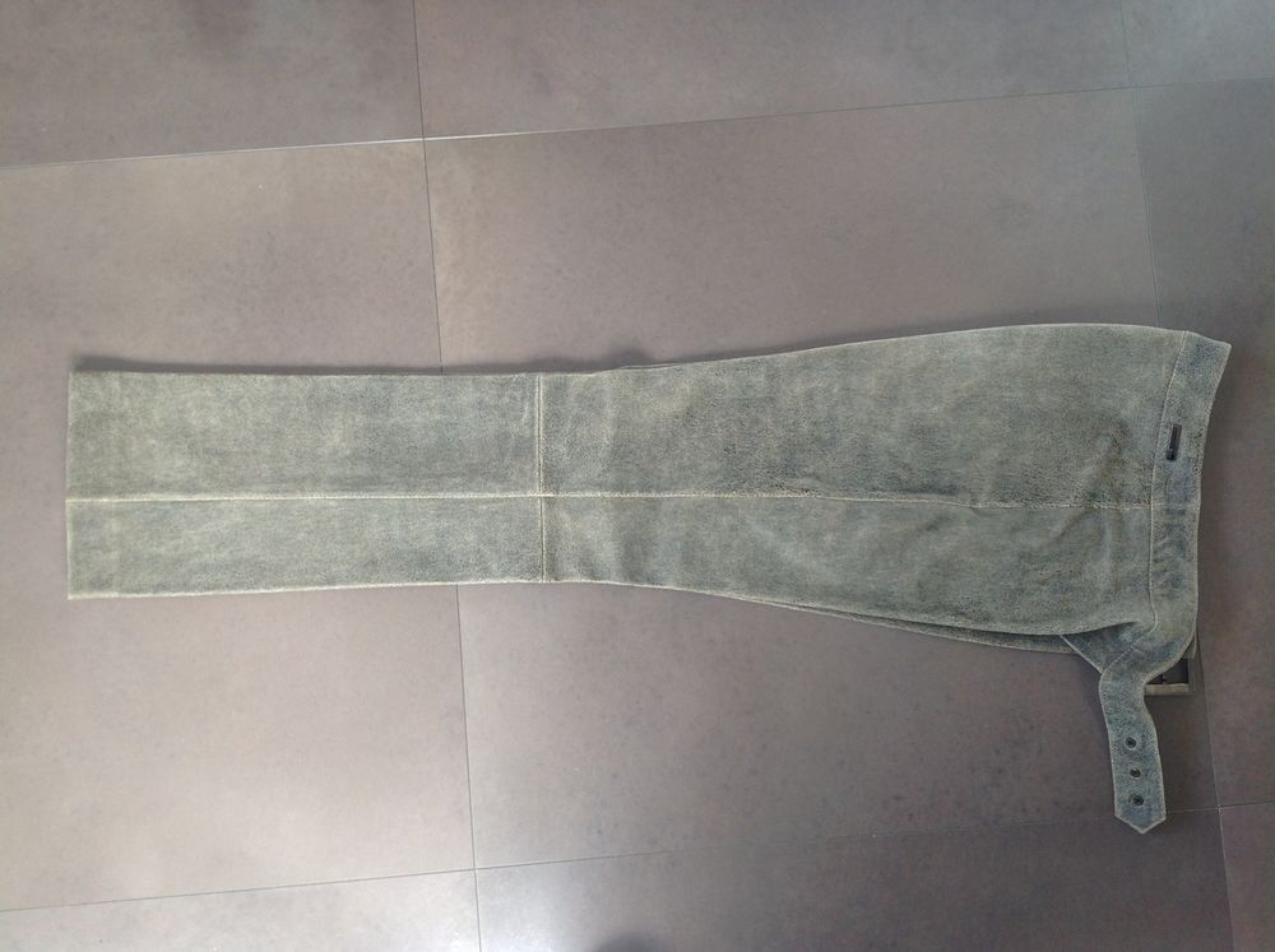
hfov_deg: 52.7
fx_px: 1287
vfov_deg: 40.6
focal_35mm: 35
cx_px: 638
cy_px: 476
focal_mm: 4.28
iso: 64
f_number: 2.4
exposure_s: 1/30
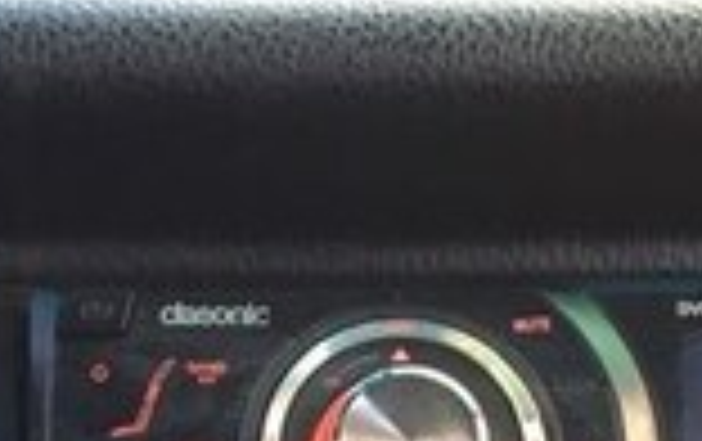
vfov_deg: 9.7
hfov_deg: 15.9
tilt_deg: -13.8
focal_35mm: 130
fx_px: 2491
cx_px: 122
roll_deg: -1.3
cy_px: 713
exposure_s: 1/33
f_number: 2.2
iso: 32
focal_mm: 4.15
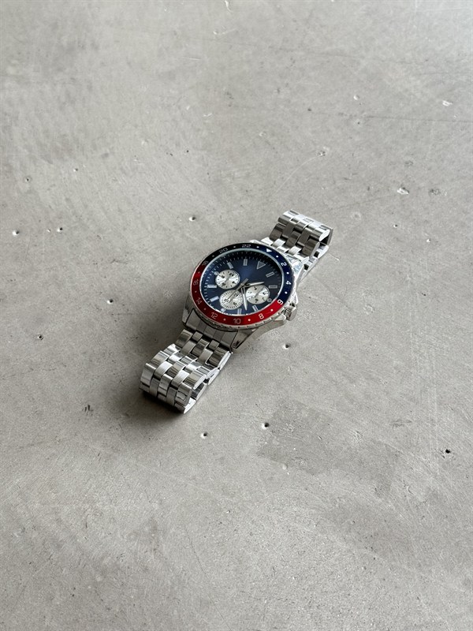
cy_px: 316
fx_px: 875
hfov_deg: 30.3
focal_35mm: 48
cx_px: 236
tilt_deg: -50.9
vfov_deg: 39.7
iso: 80
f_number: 1.78
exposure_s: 1/237
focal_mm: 6.76
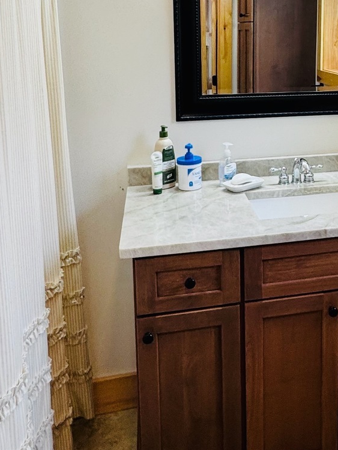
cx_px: 303
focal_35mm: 43
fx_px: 560
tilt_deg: -7.1
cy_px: 92
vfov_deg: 42.0
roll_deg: +0.4
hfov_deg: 32.0
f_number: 2.2
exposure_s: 1/120
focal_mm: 2.22
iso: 64
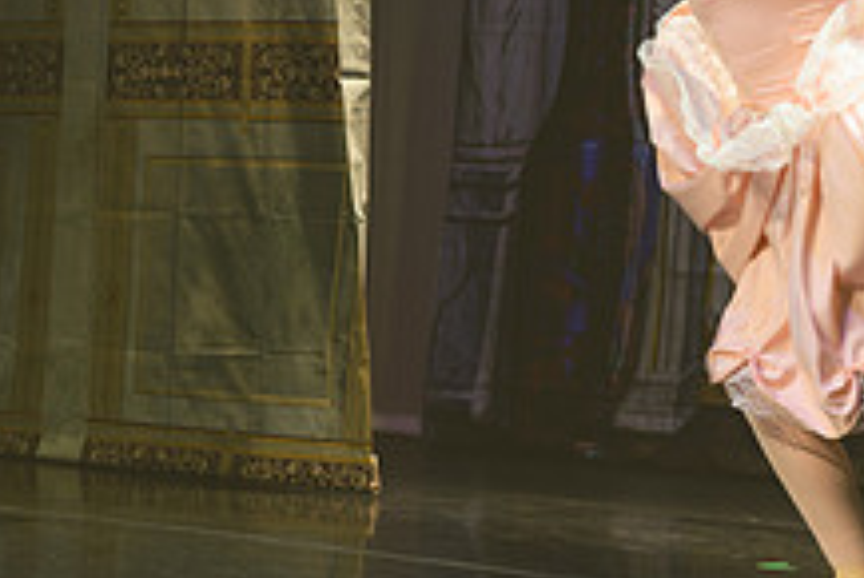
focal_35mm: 219
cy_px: 144
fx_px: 5259
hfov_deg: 9.4
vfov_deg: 6.3
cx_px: 701
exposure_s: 1/250
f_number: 2.8
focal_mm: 82
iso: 800
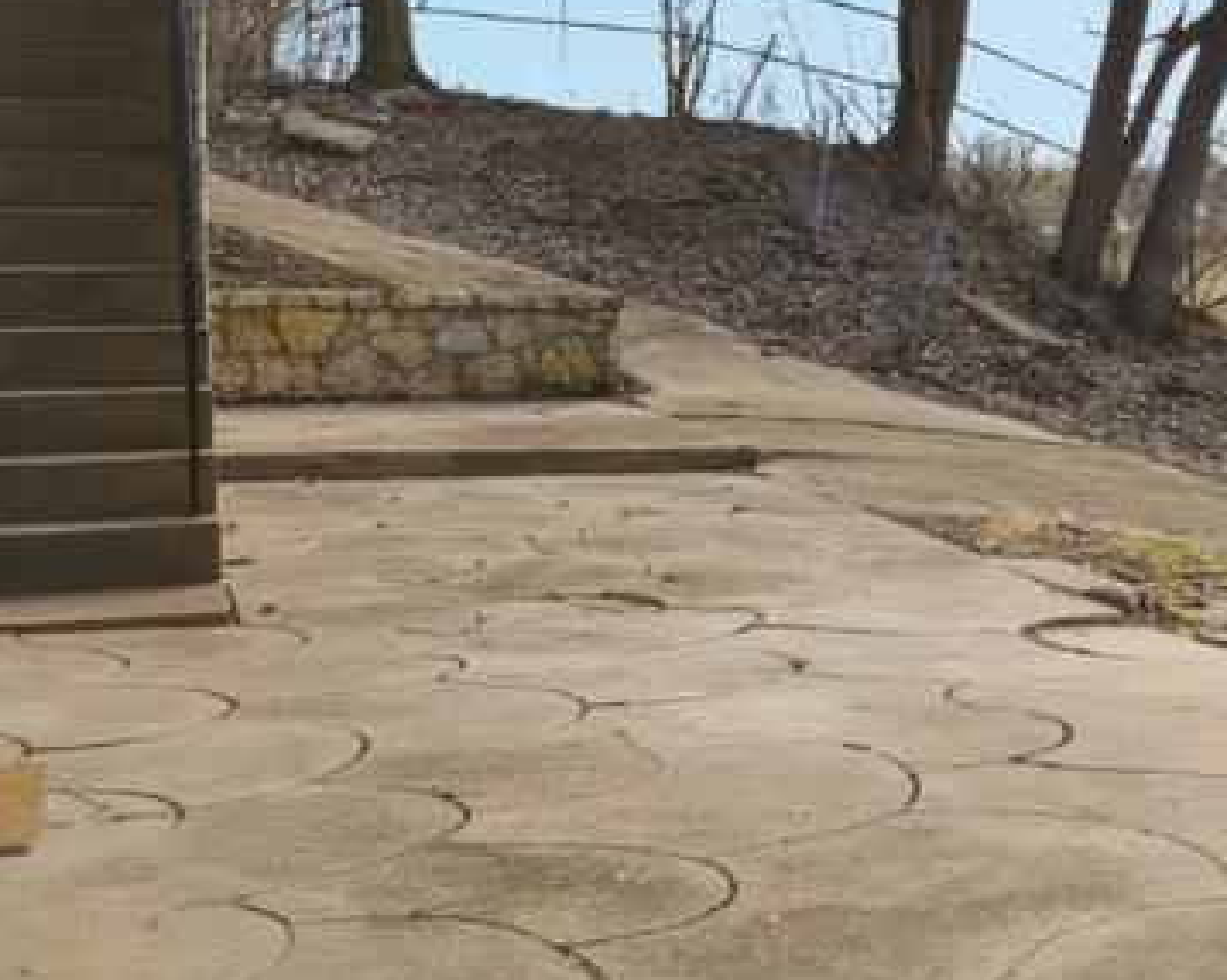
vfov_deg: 25.5
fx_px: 2141
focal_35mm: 59
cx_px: 1302
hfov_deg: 29.3
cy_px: 236
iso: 100
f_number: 8
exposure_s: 1/200
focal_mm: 10
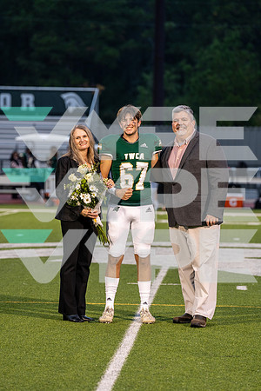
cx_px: 130
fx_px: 2077
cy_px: 196
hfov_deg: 7.2
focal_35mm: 191
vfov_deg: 10.8
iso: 800
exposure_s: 1/125
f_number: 4.5
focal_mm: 191
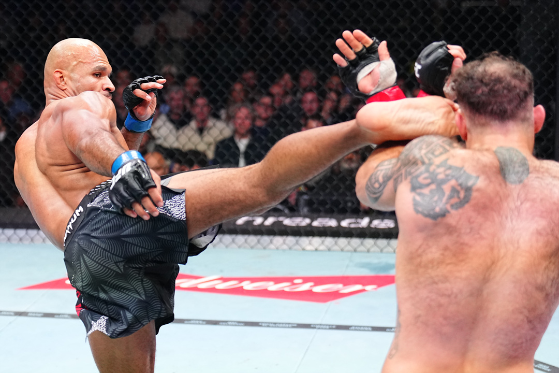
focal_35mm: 70
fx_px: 1087
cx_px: 280
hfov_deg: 28.8
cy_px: 186
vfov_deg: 19.5
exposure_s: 1/1600
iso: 2500
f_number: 2.8
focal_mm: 70
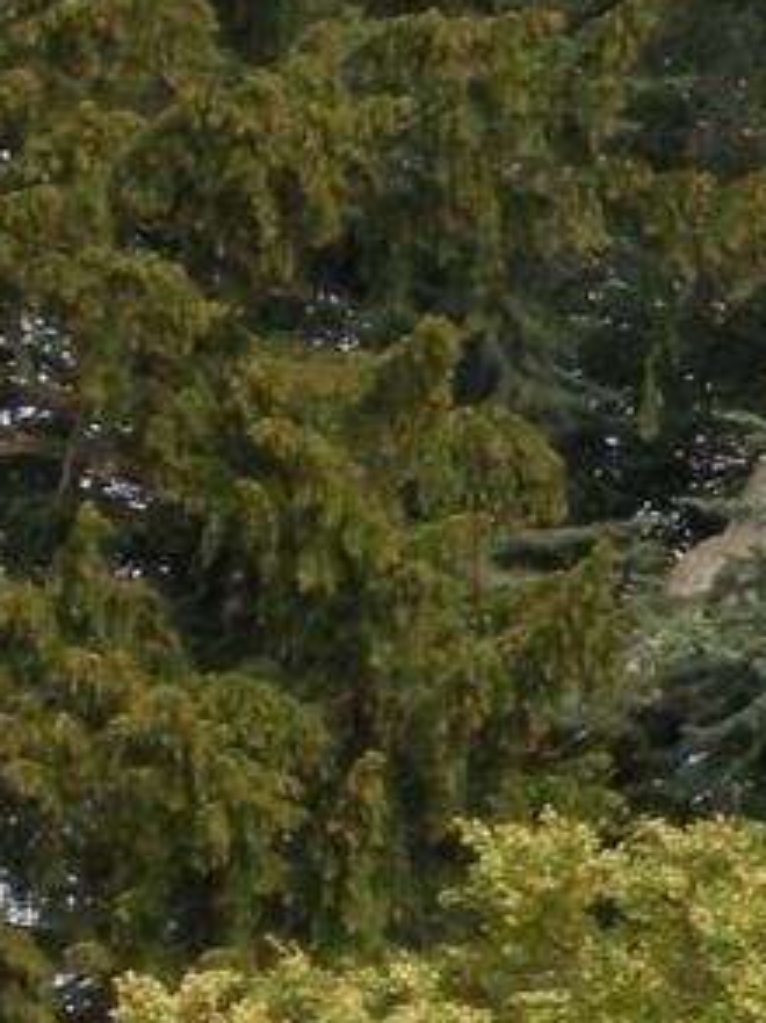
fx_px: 17492
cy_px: 494
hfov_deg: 2.5
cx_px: 1689
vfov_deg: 3.4
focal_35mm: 592
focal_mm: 18.6
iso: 64
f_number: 4.8
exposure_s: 1/158
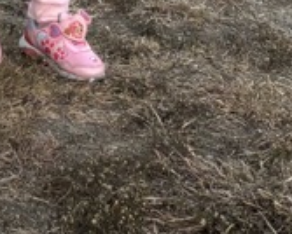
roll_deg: -0.7
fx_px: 1575
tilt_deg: -16.2
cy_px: -398
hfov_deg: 10.4
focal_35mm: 182
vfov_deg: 7.7
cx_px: -79
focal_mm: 5.96
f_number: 1.6
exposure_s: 1/121
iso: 50
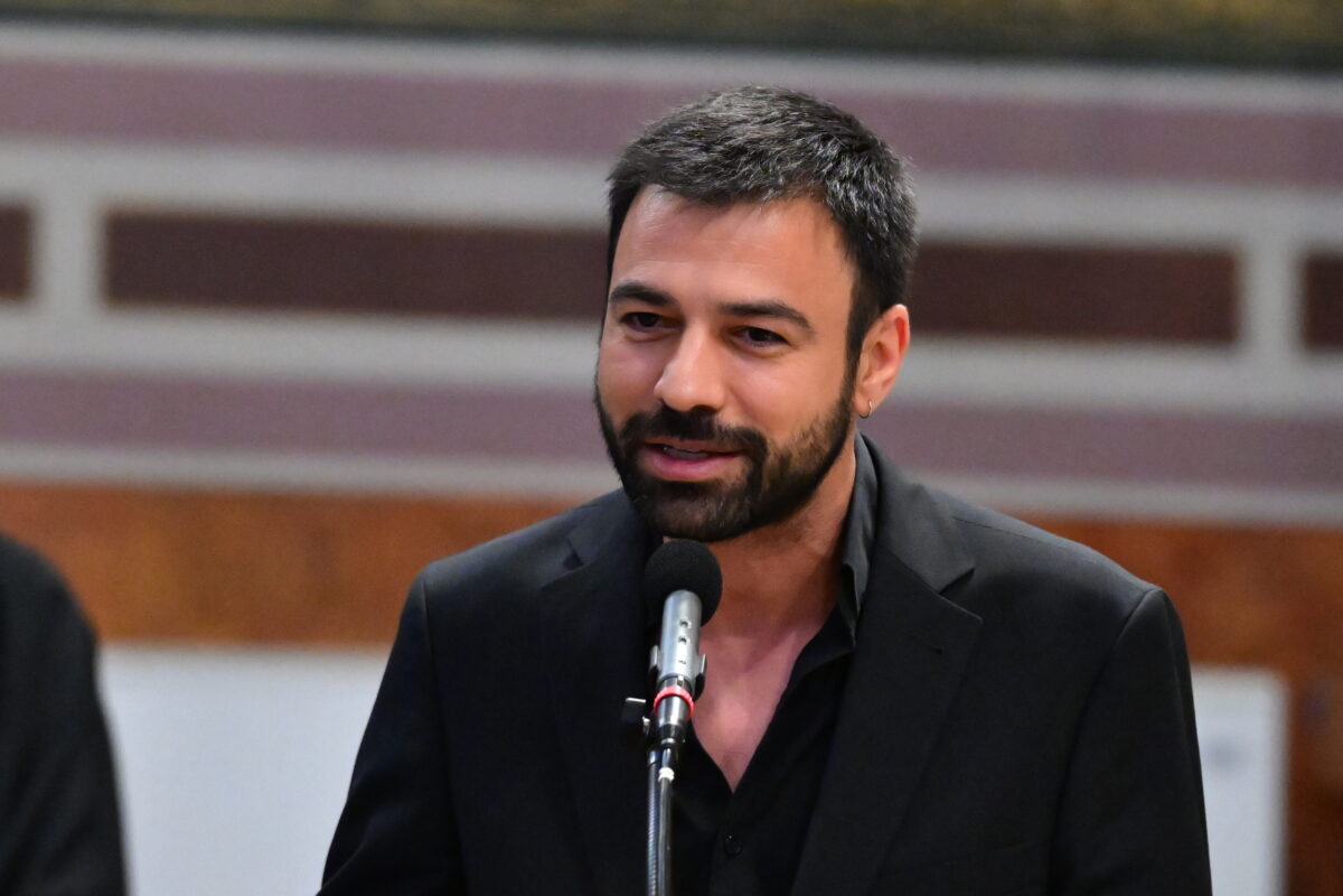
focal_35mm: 300
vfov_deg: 4.6
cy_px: 448
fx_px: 11191
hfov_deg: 6.9
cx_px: 672
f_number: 4
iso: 10000
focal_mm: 200
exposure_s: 1/250
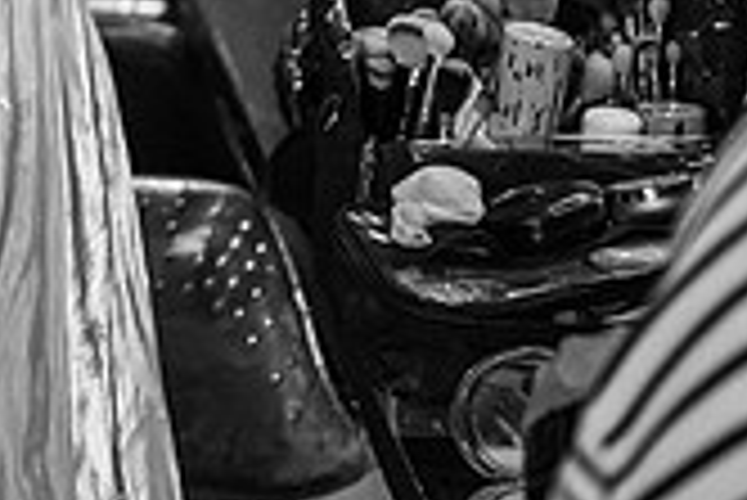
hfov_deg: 15.9
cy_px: -358
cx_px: -243
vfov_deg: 10.7
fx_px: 2534
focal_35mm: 122
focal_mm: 35
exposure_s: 1/250
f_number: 1.8
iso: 125
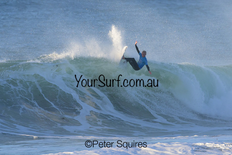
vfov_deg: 1.4
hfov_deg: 2.1
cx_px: 116
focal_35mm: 1000
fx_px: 6446
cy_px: 78
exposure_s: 1/1600
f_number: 11
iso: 3200
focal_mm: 1000
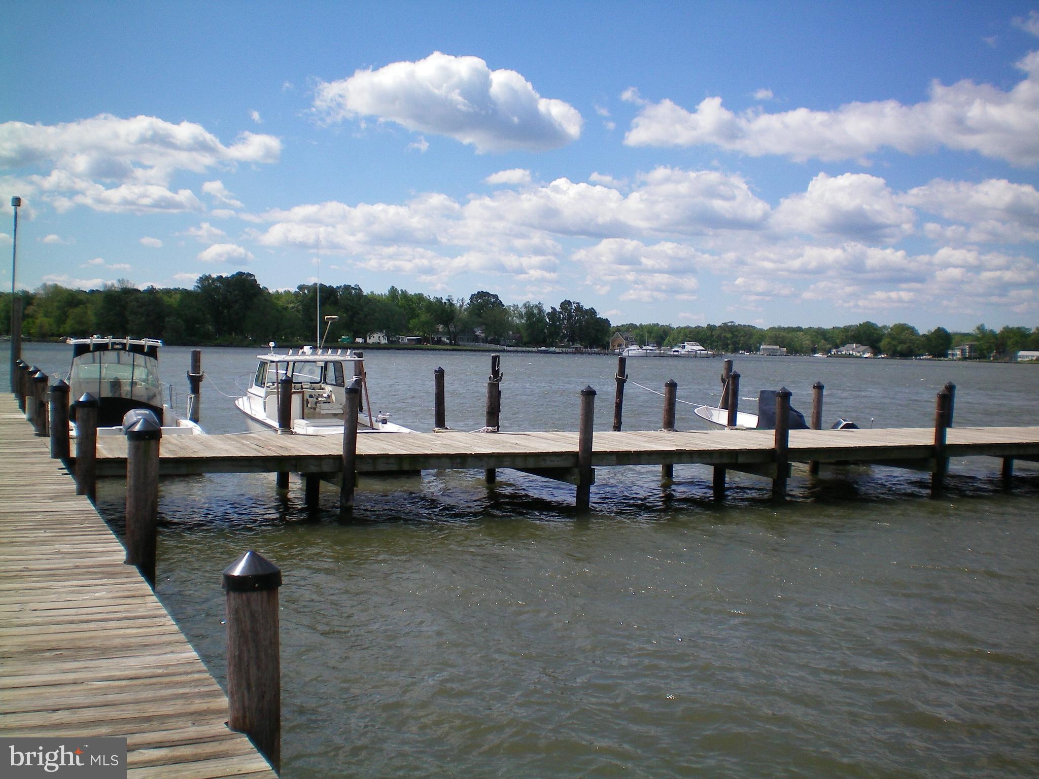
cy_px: 390
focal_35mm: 38
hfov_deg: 49.0
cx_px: 520
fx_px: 1141
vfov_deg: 37.7
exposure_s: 1/800
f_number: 4.6
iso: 64
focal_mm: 6.3
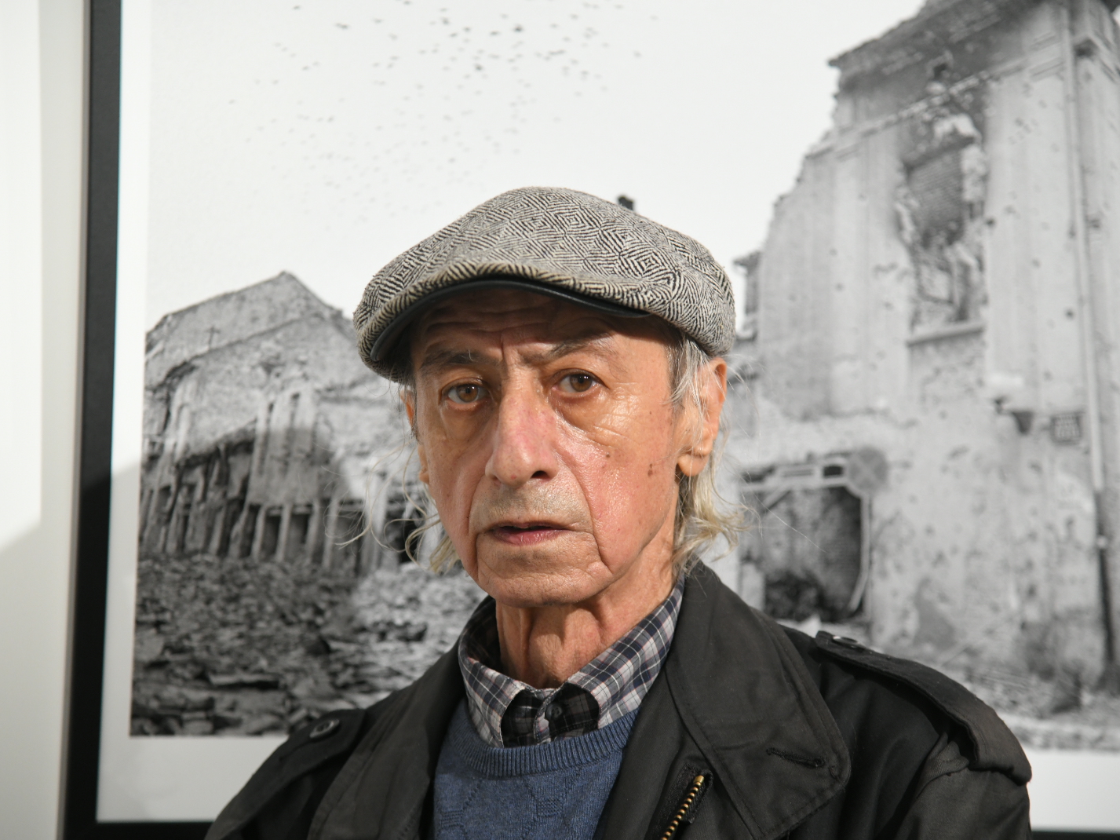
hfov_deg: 15.1
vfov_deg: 11.3
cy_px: 418
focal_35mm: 131
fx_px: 4238
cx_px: 562
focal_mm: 120
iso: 1600
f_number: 4
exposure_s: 1/250
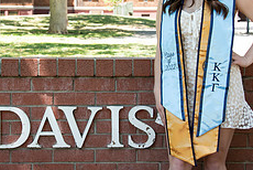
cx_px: 87
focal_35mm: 126
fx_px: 887
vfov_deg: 10.9
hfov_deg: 16.2
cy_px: 67
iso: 640
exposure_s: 1/320
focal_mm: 50
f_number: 5.6
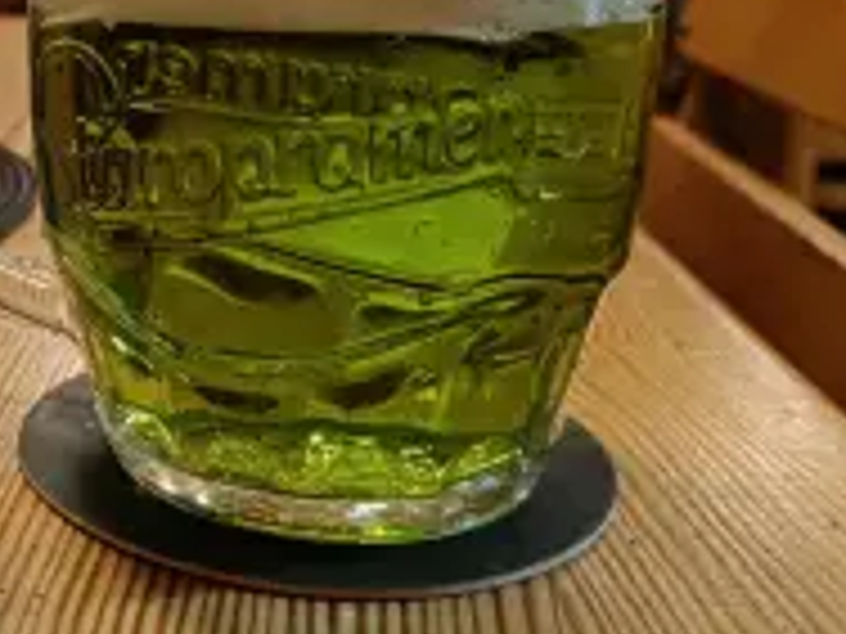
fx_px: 1246
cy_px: 175
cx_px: -9
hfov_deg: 34.0
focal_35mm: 51
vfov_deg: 28.2
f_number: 1.88
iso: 1642
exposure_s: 1/25
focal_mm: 5.59
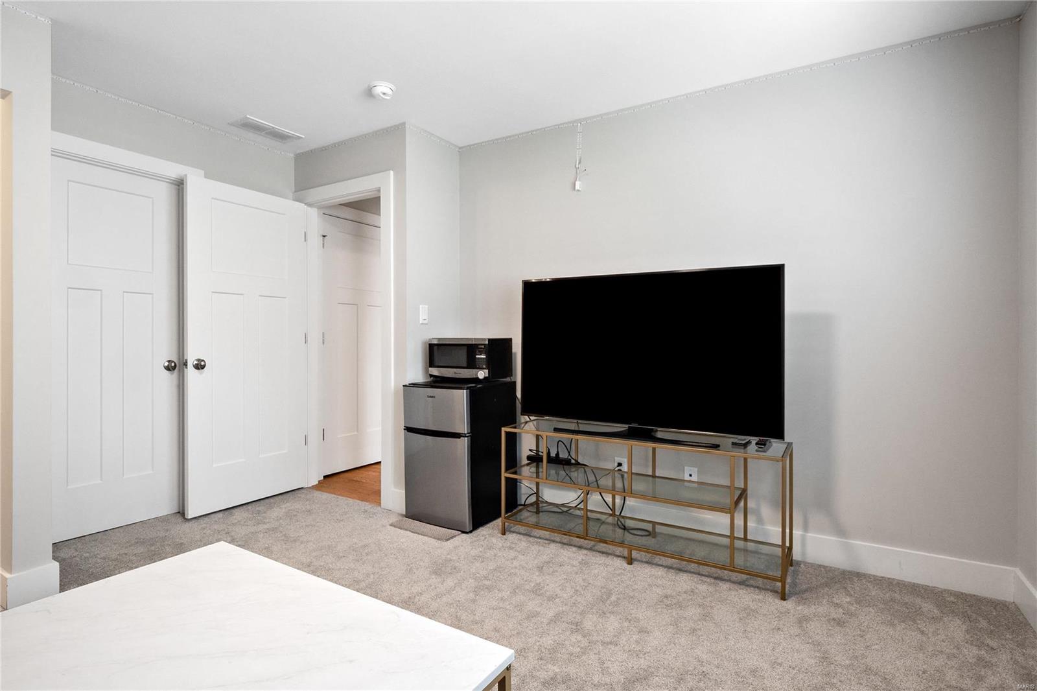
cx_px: 518
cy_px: 346
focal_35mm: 18
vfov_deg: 67.4
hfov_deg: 90.0
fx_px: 518
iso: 400
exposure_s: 1/13
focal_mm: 9
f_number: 8
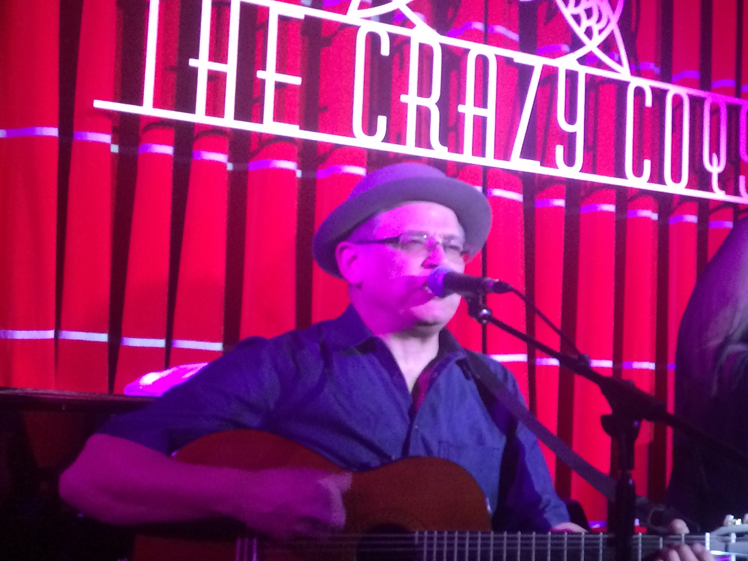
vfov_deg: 24.8
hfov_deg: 30.4
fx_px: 1275
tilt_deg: +7.2
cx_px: 747
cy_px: 283
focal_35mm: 59
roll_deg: +0.1
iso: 320
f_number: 2.2
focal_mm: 4.15
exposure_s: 1/20
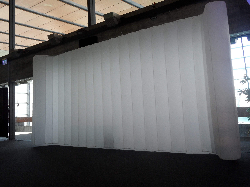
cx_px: 125
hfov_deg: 56.8
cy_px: 94
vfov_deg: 44.2
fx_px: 231
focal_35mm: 32
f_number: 3.4
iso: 100
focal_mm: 5.3
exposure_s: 1/45
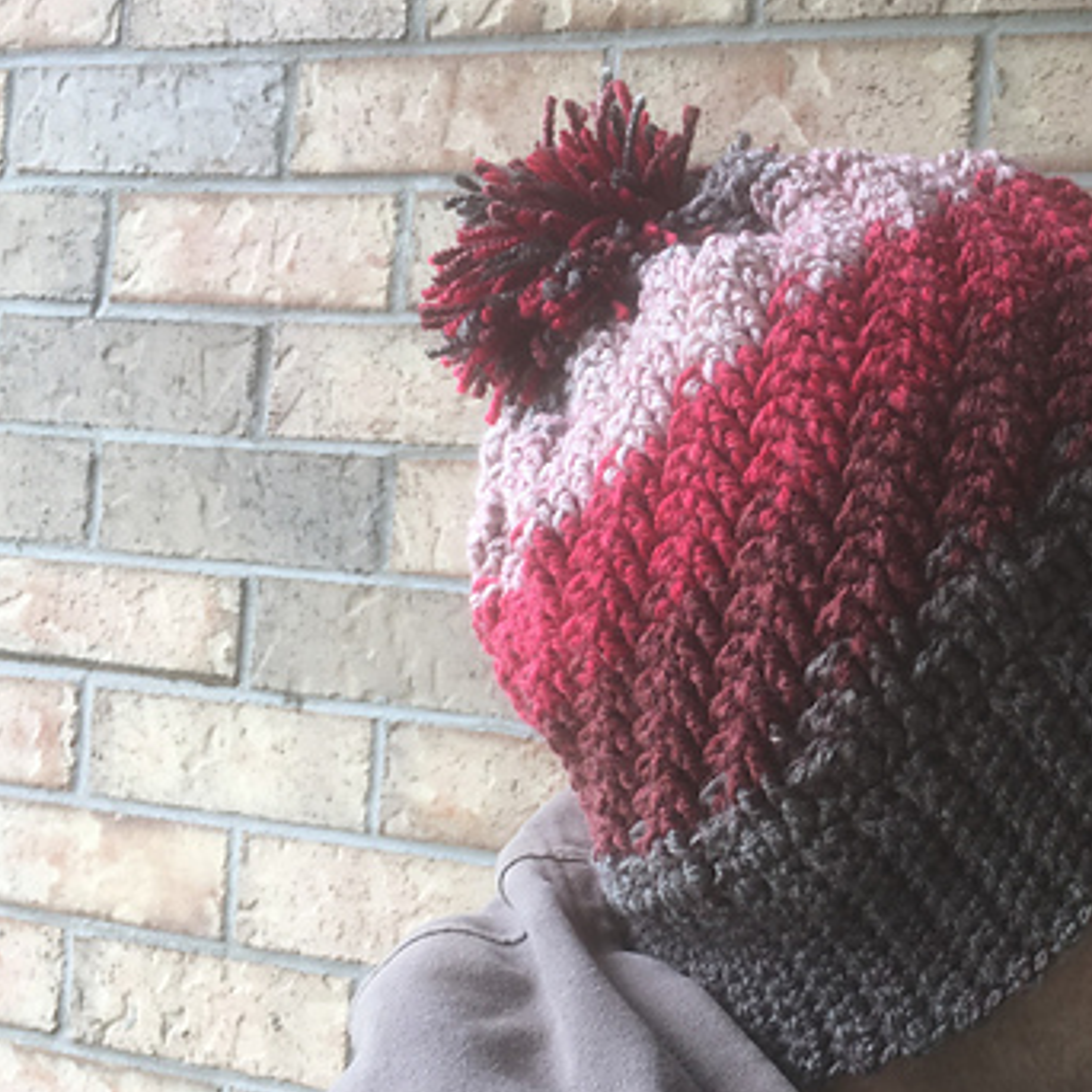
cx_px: 904
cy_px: 645
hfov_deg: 34.1
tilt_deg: -1.6
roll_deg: -3.8
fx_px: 1713
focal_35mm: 48
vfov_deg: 35.3
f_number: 2.2
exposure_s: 1/60
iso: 25
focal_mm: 4.15
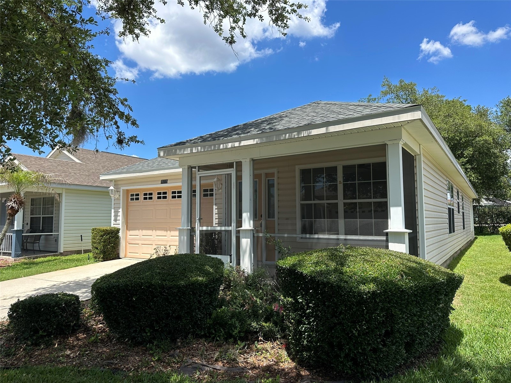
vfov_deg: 56.8
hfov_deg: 71.6
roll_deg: +0.3
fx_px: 354
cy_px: 192
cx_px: 256
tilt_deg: +4.4
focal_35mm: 24
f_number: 1.78
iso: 80
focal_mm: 6.86
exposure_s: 1/3155
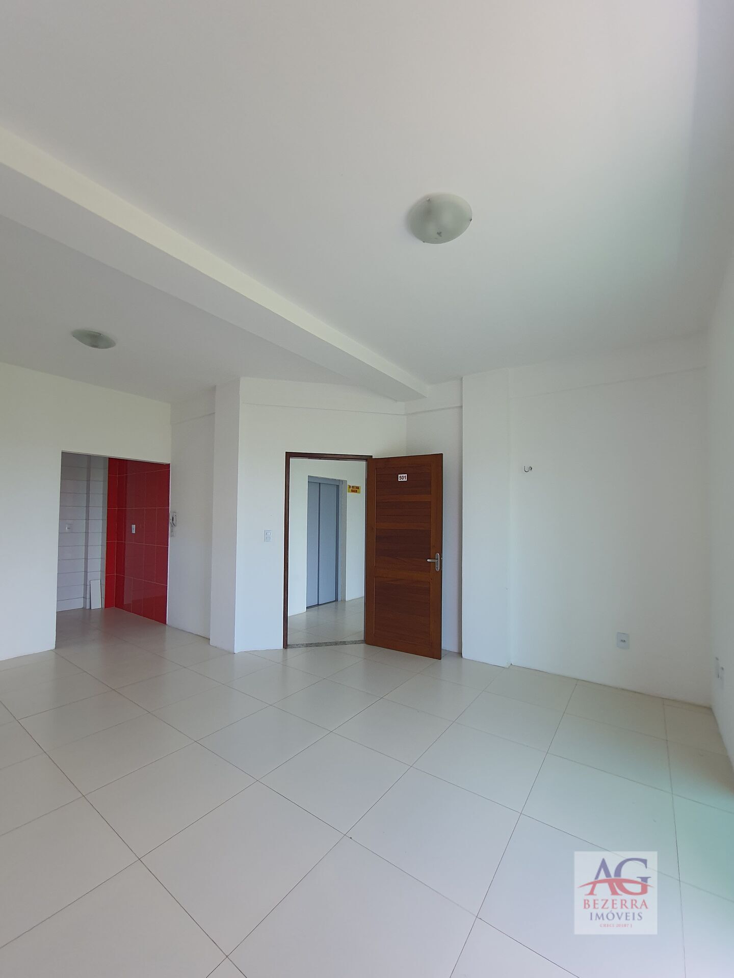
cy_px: 489
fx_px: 368
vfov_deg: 106.2
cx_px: 367
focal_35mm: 13
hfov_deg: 89.9
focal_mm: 1.74
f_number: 2.2
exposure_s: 1/120
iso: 80
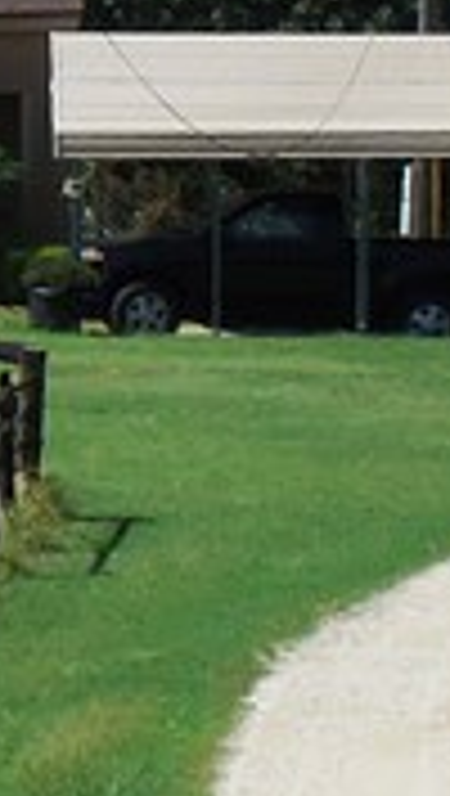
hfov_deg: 2.4
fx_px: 10783
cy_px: 589
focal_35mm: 510
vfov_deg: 4.2
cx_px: -922
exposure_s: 1/1000
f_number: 4.9
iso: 125
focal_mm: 14.5
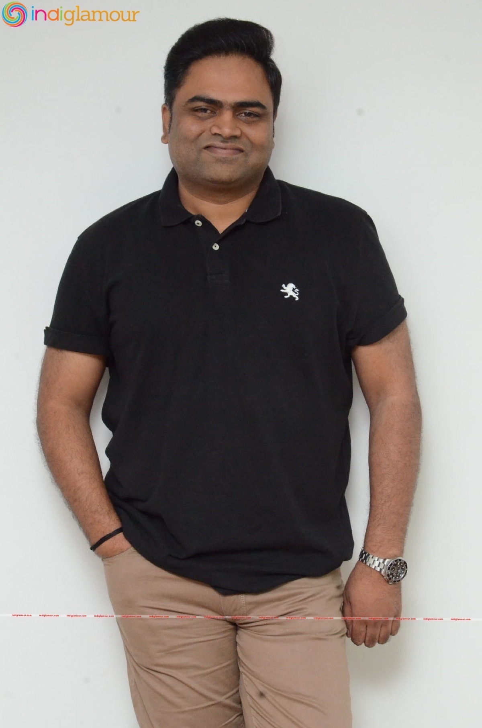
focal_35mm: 72
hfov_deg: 18.8
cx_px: 241
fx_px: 1453
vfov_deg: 28.1
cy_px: 364
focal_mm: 48
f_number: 9
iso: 5000
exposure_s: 1/125
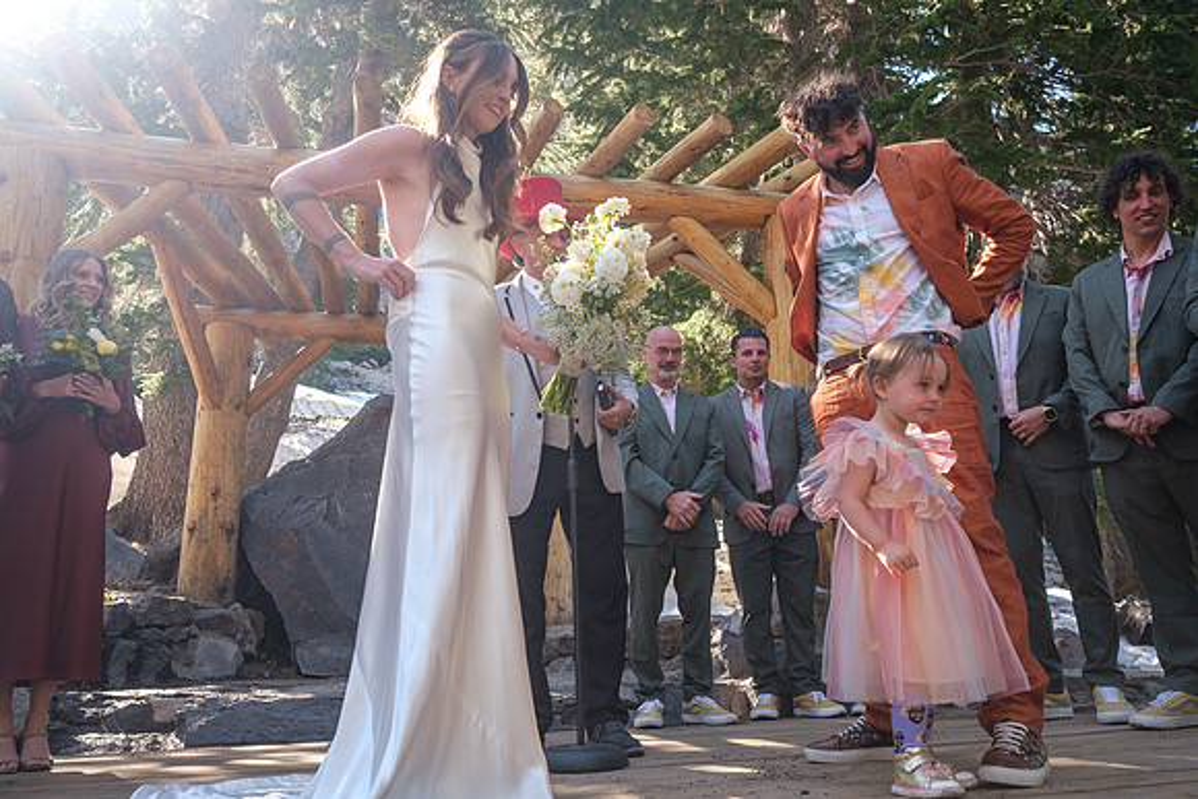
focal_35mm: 27
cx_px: 599
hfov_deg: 67.4
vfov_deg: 48.0
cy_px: 400
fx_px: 899
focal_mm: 18
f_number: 3.6
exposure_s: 1/220
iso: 250
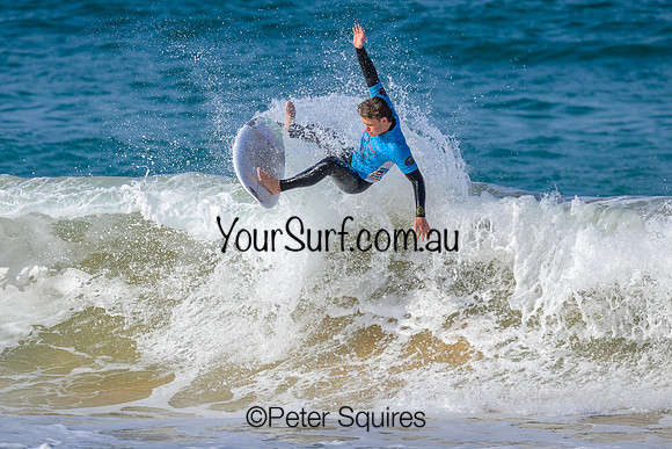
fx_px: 20507
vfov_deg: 1.3
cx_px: 366
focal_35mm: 1098
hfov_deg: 1.9
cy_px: 244
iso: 220
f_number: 6.3
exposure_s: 1/2000
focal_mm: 800
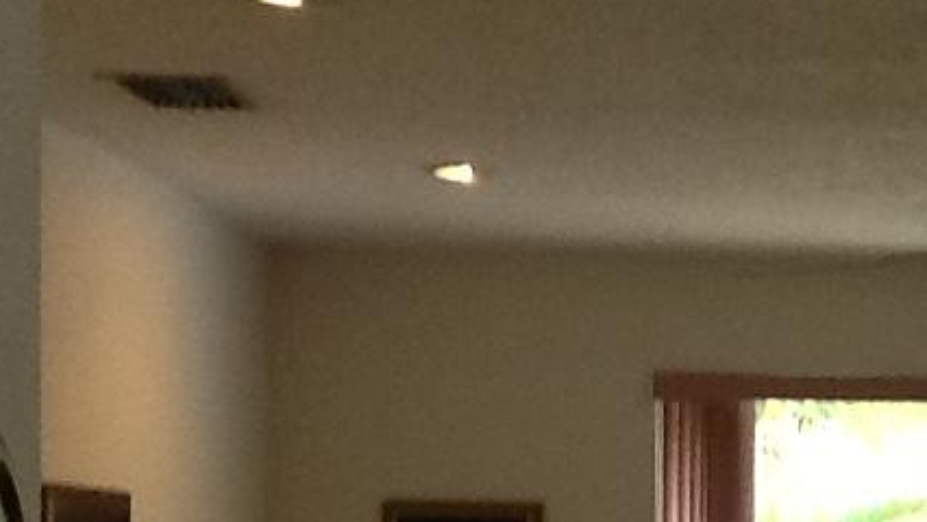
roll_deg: +0.4
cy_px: 681
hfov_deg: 19.1
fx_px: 2656
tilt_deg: -4.2
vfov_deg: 11.0
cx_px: 999
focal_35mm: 108
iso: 100
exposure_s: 1/30
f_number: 2.4
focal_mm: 2.03
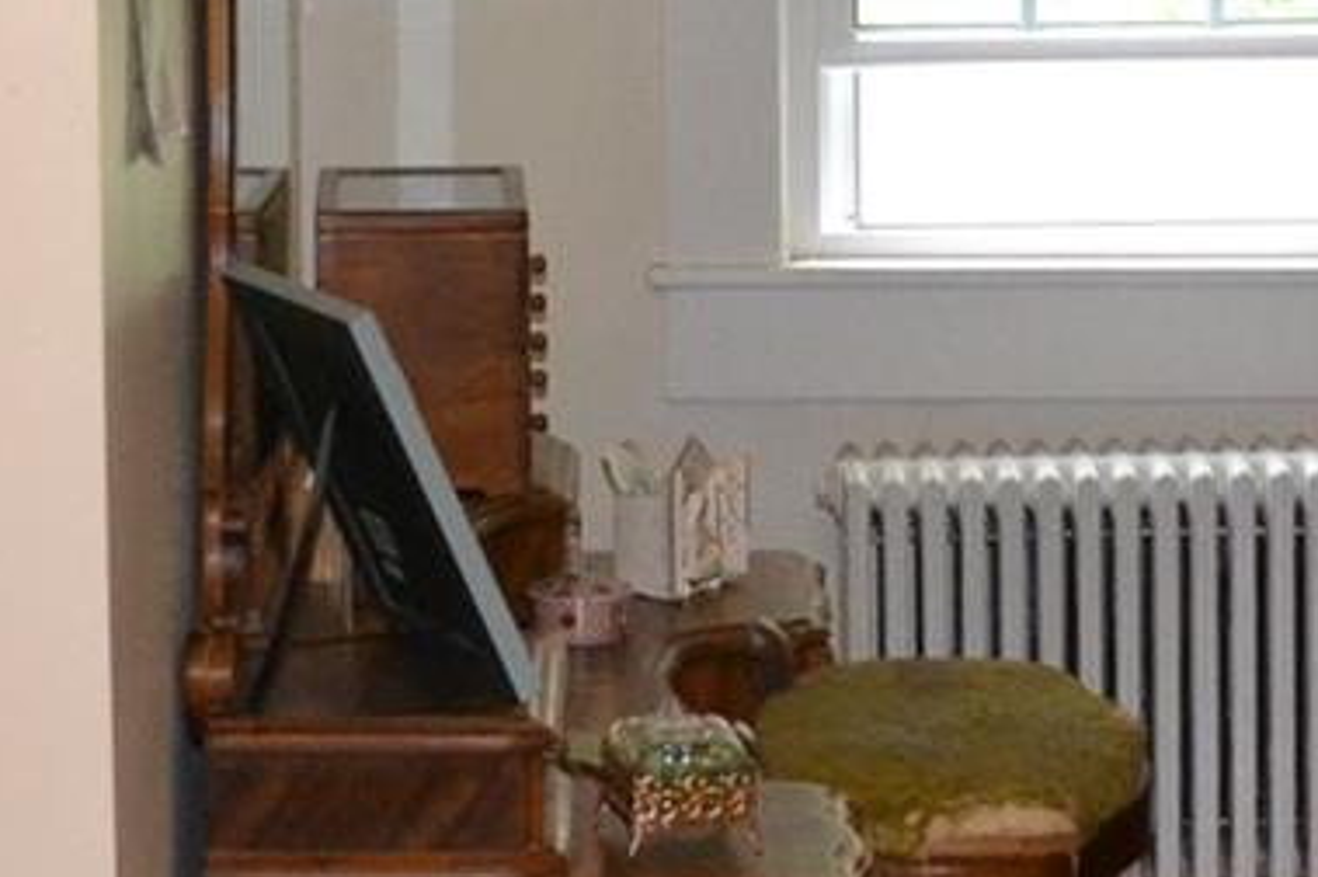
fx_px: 5340
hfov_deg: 14.1
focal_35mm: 146
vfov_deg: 9.3
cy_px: -54
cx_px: 487
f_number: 3.5
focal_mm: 18
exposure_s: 1/60
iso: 1600
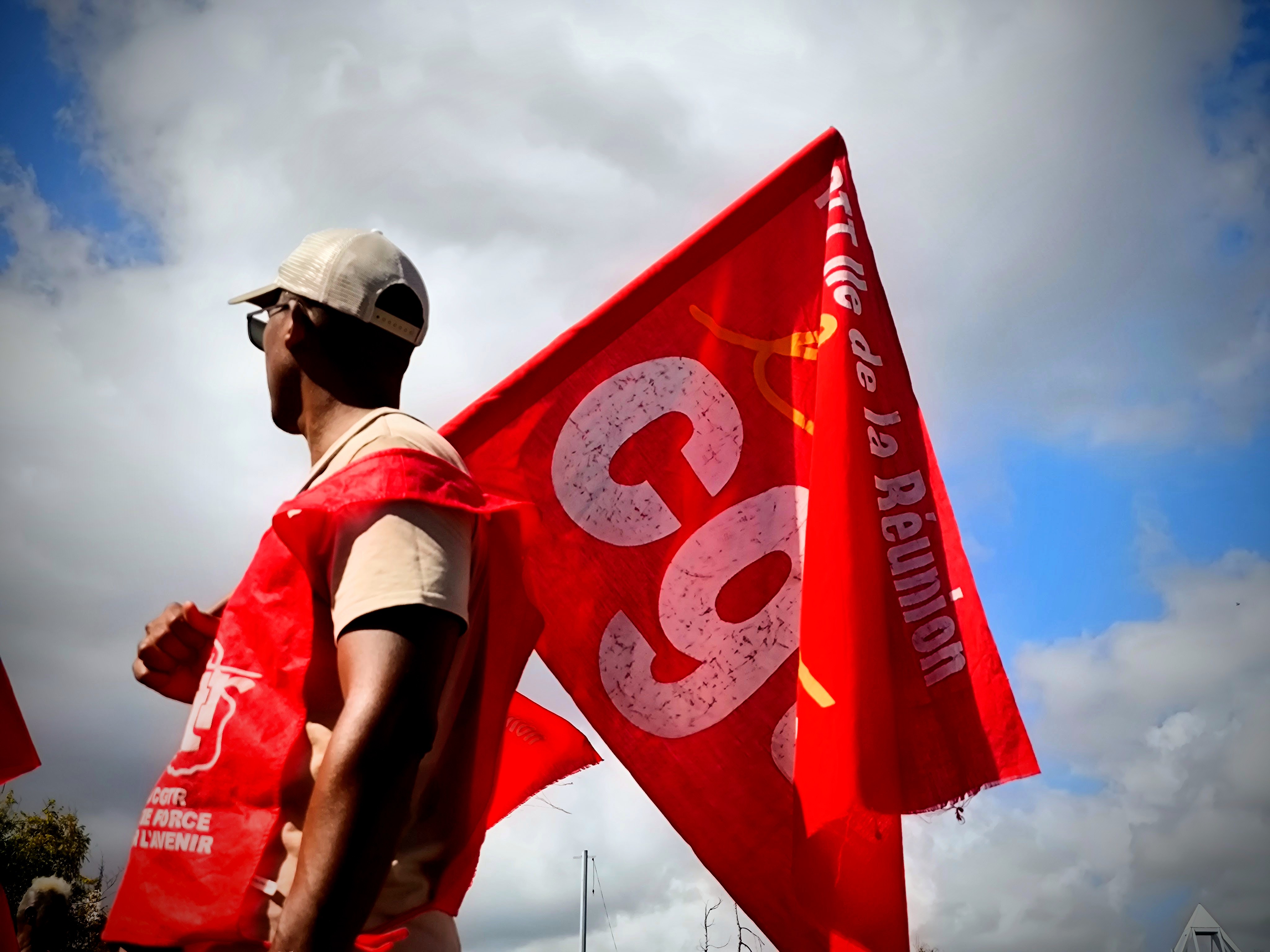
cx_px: 635
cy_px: 476
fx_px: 1834
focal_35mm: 50
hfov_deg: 38.2
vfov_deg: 29.1
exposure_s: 1/1634
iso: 50
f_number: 1.9
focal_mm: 7.1
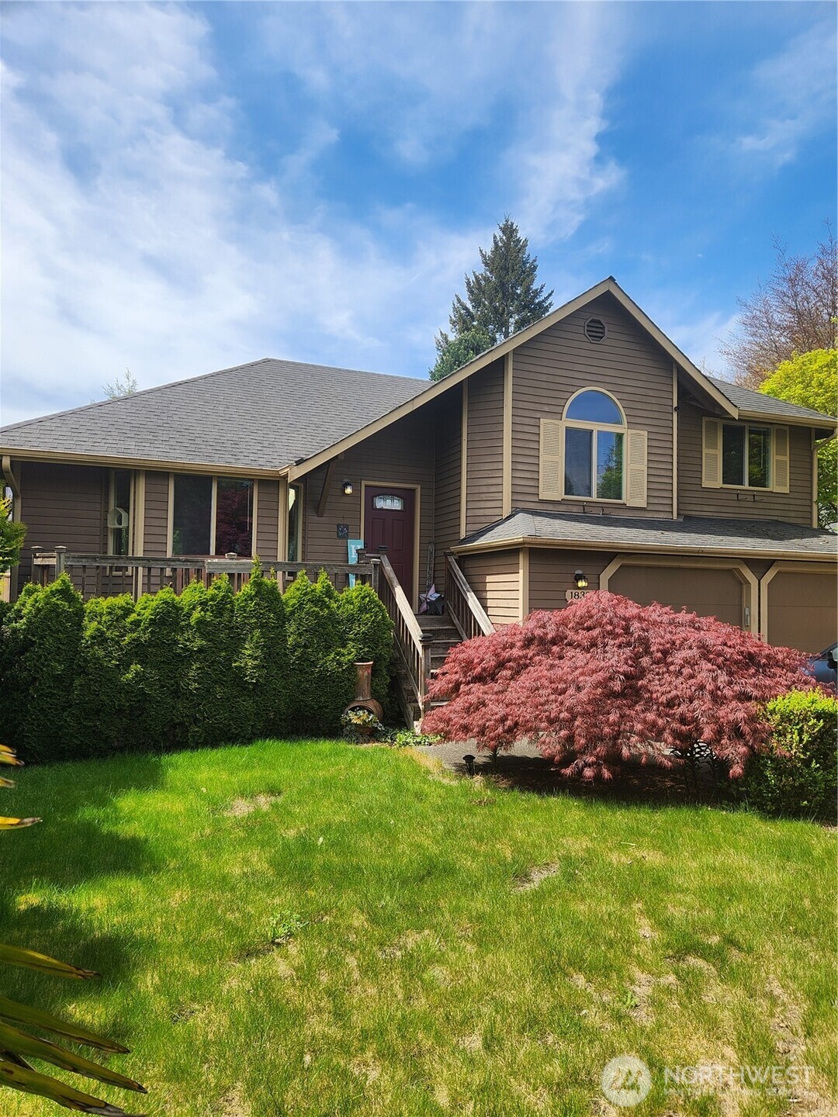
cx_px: 419
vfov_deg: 73.9
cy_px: 558
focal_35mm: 23
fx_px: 742
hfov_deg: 58.9
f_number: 1.8
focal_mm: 5.4
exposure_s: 1/1472
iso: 20
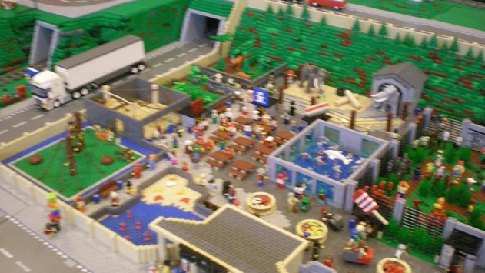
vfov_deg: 28.3
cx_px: 242
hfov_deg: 48.4
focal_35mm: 42
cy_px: 129
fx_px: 540
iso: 400
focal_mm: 6.3
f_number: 3.1
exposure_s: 1/12.7
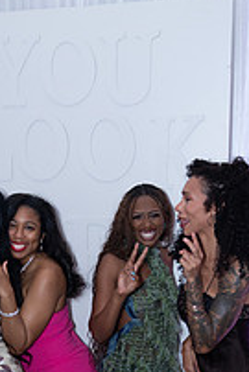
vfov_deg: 28.7
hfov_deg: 19.6
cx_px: 55
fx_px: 715
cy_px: 284
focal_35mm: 69
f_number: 3.5
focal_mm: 31
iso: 800
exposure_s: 1/125
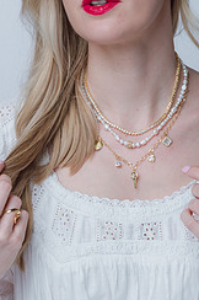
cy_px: 108
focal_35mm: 194
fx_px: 1613
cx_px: 120
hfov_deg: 7.1
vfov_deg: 10.6
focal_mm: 105
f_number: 25
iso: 200
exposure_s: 1/250
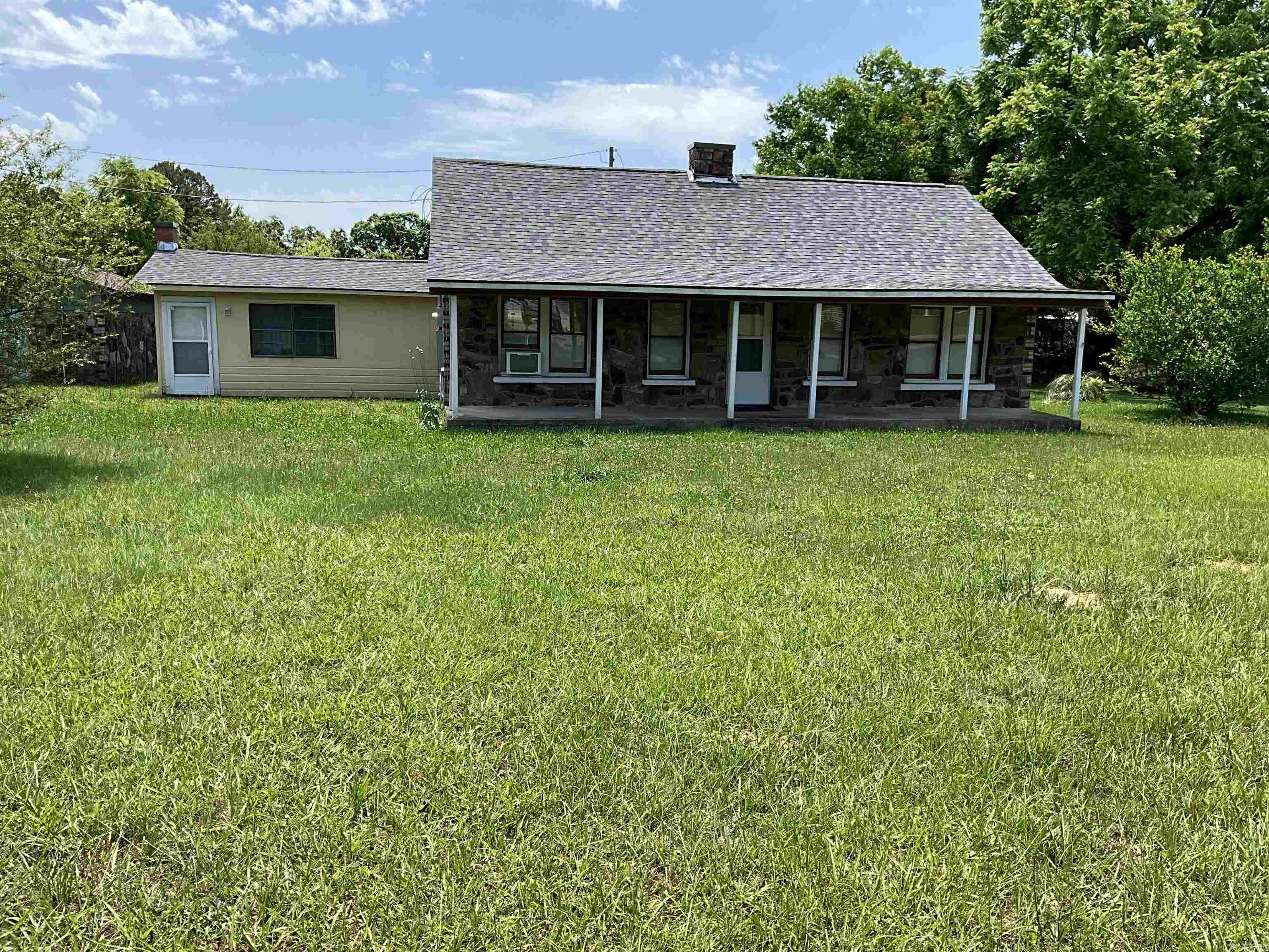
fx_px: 1063
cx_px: 634
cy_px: 476
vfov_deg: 48.2
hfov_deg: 61.7
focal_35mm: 29
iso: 25
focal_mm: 3
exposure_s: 1/962
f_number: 1.8
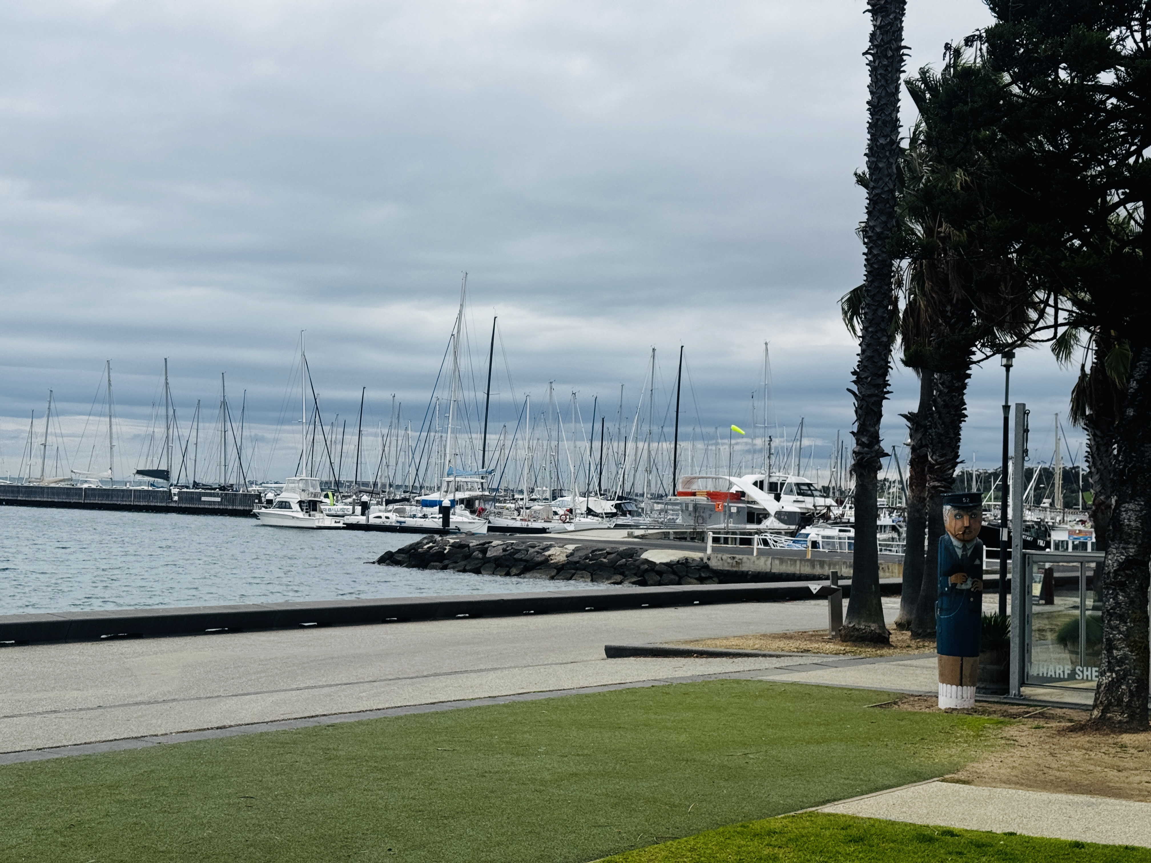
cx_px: 576
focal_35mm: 48
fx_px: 1596
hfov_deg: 39.7
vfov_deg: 30.3
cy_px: 432
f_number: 1.78
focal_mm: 6.76
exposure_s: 1/2110
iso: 64
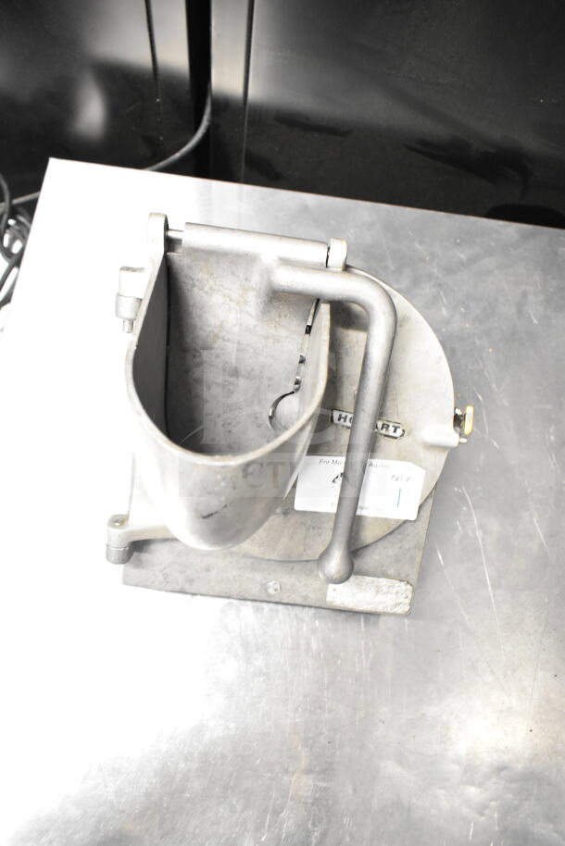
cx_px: 282
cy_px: 423
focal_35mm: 27
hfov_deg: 48.0
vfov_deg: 67.4
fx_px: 635
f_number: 3.5
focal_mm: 18
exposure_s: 1/30
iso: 4000
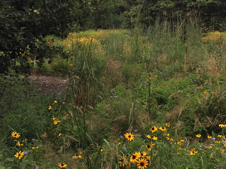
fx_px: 320
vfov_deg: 29.2
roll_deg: -0.1
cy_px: 40
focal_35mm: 49
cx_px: 143
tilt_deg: -3.1
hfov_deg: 38.6
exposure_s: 1/520
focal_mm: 4.15
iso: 32
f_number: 2.2
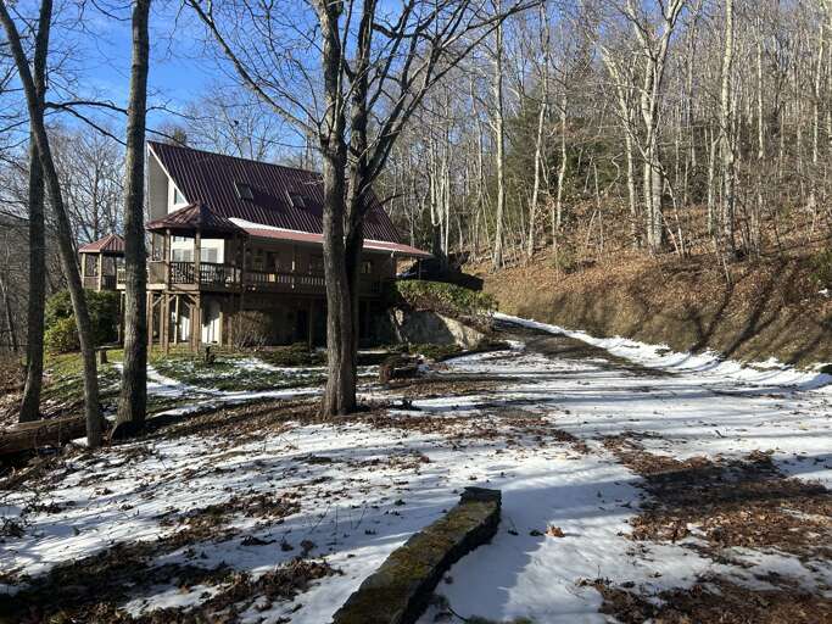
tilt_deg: -0.2
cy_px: 312
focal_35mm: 26
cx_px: 416
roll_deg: -2.6
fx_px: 625
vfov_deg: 53.0
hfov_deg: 67.3
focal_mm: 5.7
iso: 50
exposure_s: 1/1431
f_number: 1.5
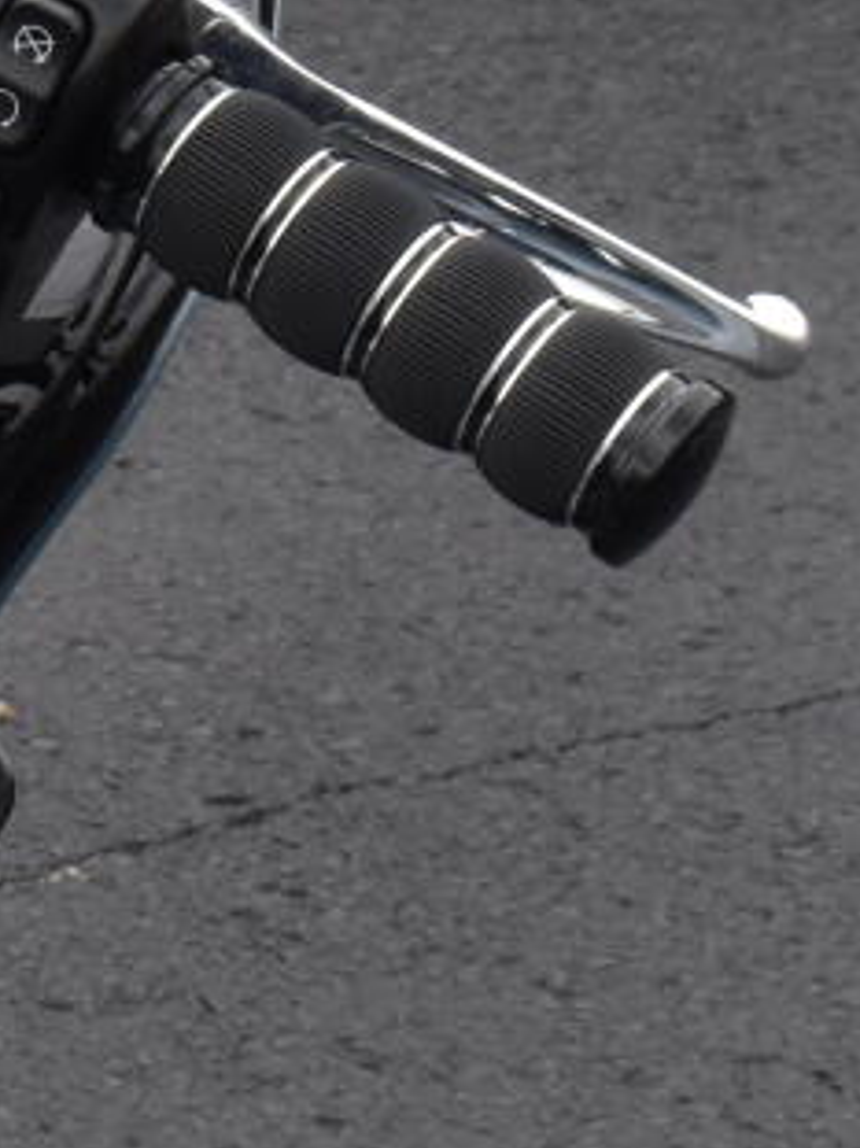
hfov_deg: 6.7
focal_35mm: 204
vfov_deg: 9.7
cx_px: -1639
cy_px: 94
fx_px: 6762
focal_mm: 22
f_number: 10
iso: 400
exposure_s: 1/400
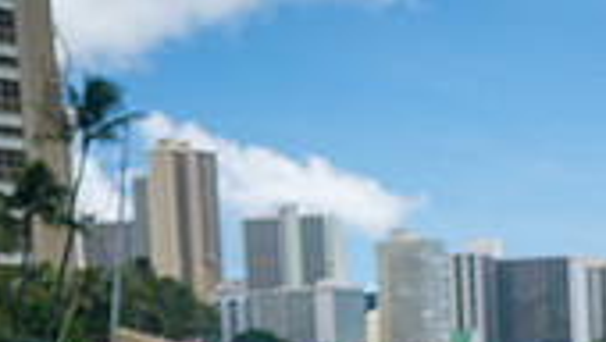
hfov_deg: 16.4
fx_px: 2010
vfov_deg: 9.3
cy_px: 600
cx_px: 741
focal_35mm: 125
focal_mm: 35
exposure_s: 1/1600
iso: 100
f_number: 2.5
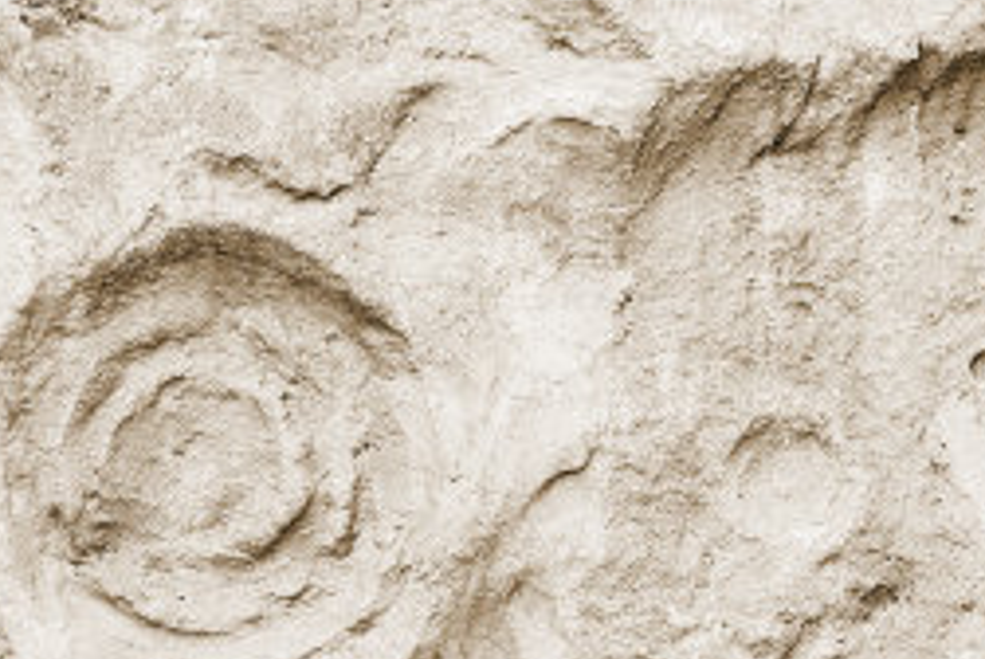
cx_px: 235
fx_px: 5670
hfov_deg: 9.9
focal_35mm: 207
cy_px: 235
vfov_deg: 6.7
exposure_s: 1/30
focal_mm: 85
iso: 100
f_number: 3.5
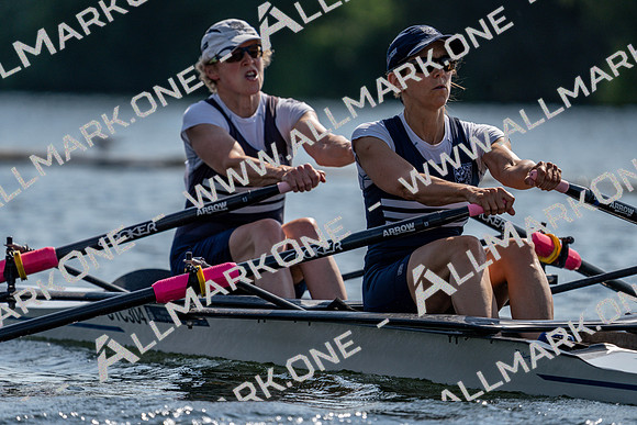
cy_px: 212
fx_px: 7929
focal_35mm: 448
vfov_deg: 3.1
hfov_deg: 4.6
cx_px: 318
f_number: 6.3
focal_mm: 448
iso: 160
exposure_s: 1/1600
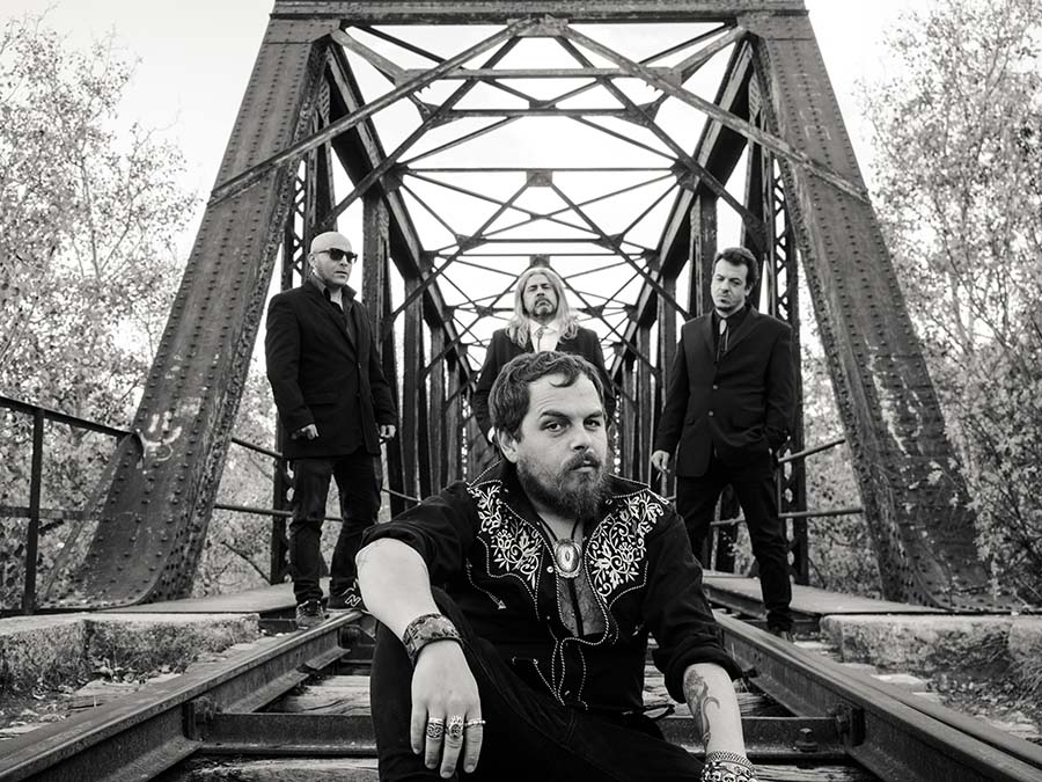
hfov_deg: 49.0
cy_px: 391
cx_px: 521
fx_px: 1144
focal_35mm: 38
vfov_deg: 37.7
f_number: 3.5
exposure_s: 1/320
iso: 400
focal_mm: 19
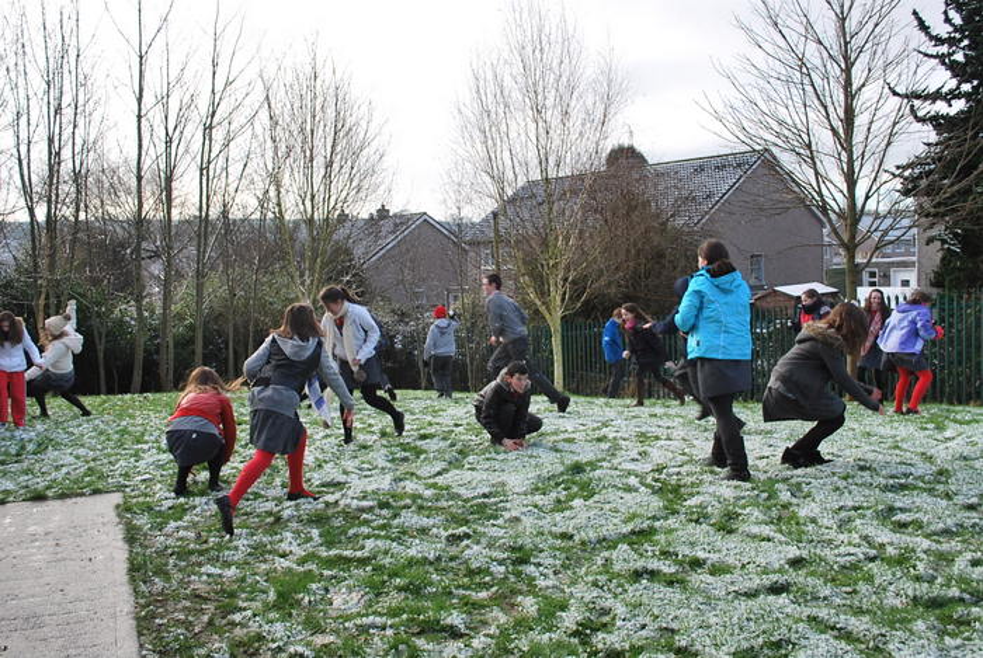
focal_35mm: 33
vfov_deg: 40.1
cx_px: 492
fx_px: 902
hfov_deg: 57.2
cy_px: 329
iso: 100
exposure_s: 1/160
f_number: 6.3
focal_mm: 22
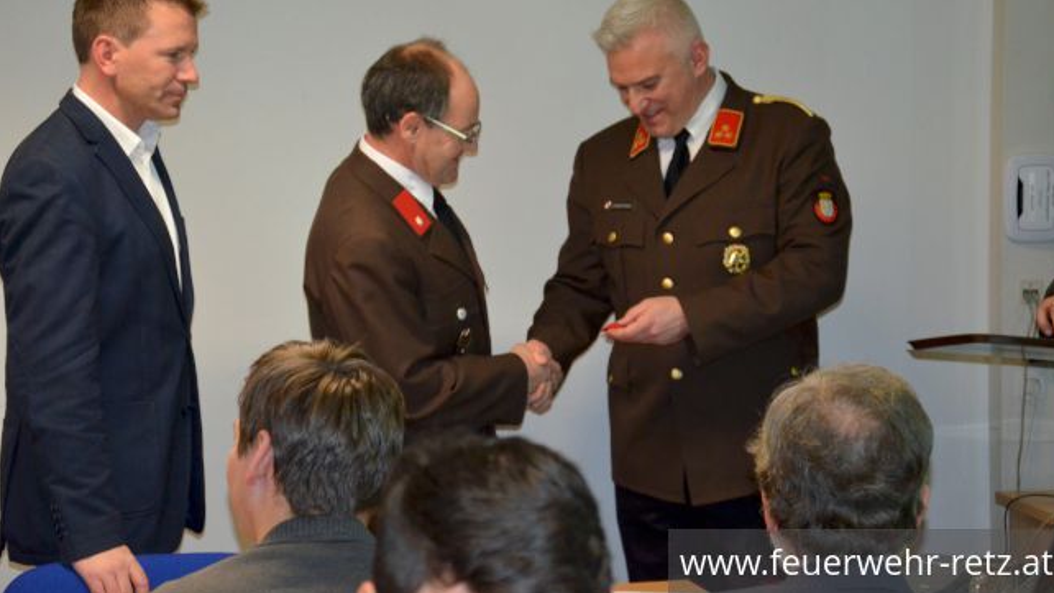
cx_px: 530
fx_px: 2571
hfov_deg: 23.2
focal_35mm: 92
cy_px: 246
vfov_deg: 13.1
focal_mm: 58
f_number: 5
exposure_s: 1/60
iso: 3200
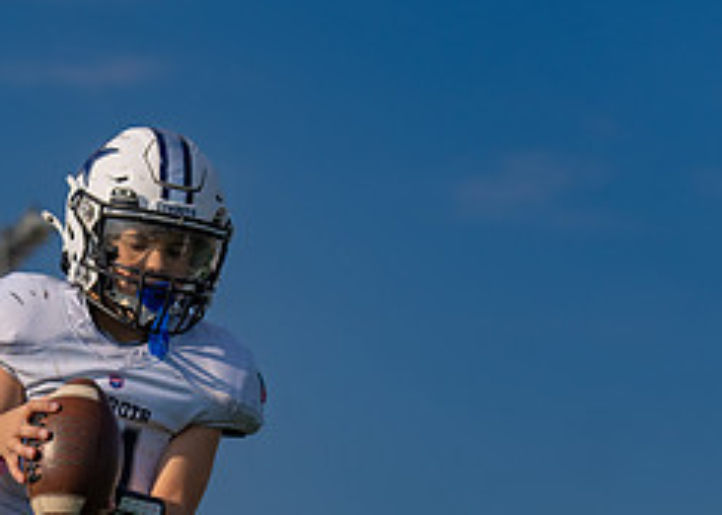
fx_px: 4119
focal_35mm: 201
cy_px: 475
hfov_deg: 10.0
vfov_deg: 7.1
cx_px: 66
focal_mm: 70
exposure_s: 1/4000
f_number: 3.2
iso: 100
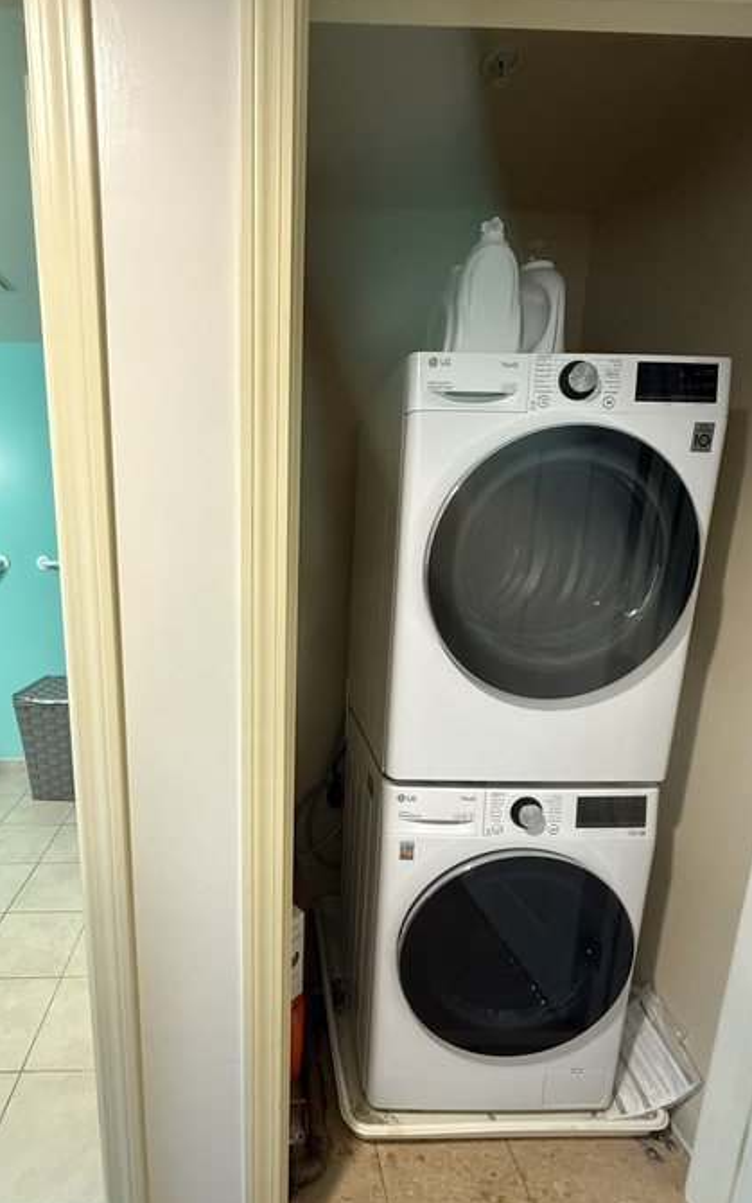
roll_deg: -0.8
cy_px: 650
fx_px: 557
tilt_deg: -11.4
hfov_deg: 66.7
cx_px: 269
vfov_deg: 94.2
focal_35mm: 17
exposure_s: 1/60
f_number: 2.2
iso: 640
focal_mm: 2.22
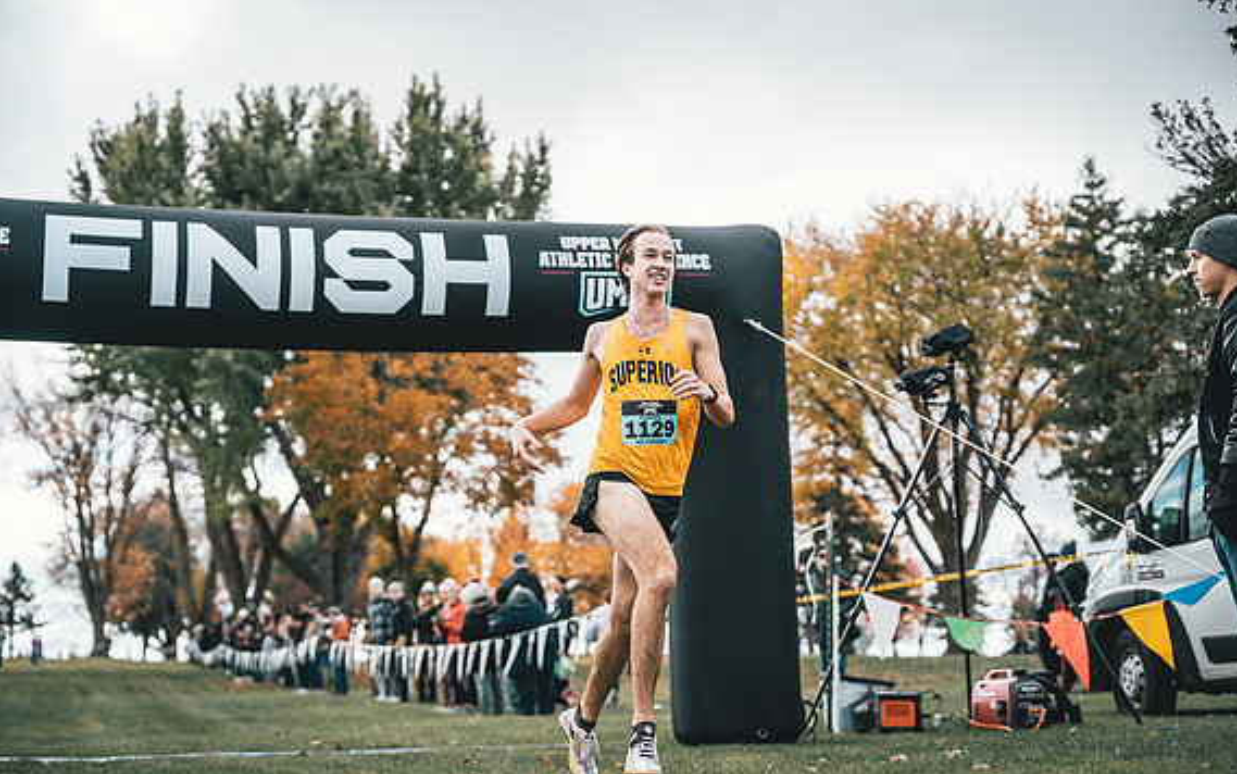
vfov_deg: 24.0
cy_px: 364
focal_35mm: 54
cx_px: 626
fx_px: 1821
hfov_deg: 37.5
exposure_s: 1/3200
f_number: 2
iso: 200
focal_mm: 52
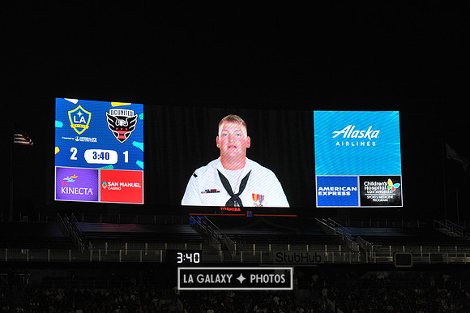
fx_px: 1240
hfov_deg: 21.5
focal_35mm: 95
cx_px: 235
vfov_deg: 14.4
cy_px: 156
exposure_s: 1/400
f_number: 10
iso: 1250
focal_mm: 95
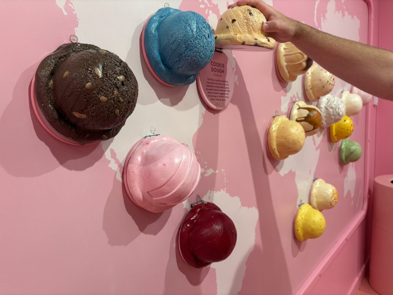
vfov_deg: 53.1
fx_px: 295
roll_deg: +1.5
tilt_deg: -6.2
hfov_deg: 67.3
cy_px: 148
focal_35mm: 26
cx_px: 196
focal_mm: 5.96
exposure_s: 1/120
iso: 50
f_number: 1.6
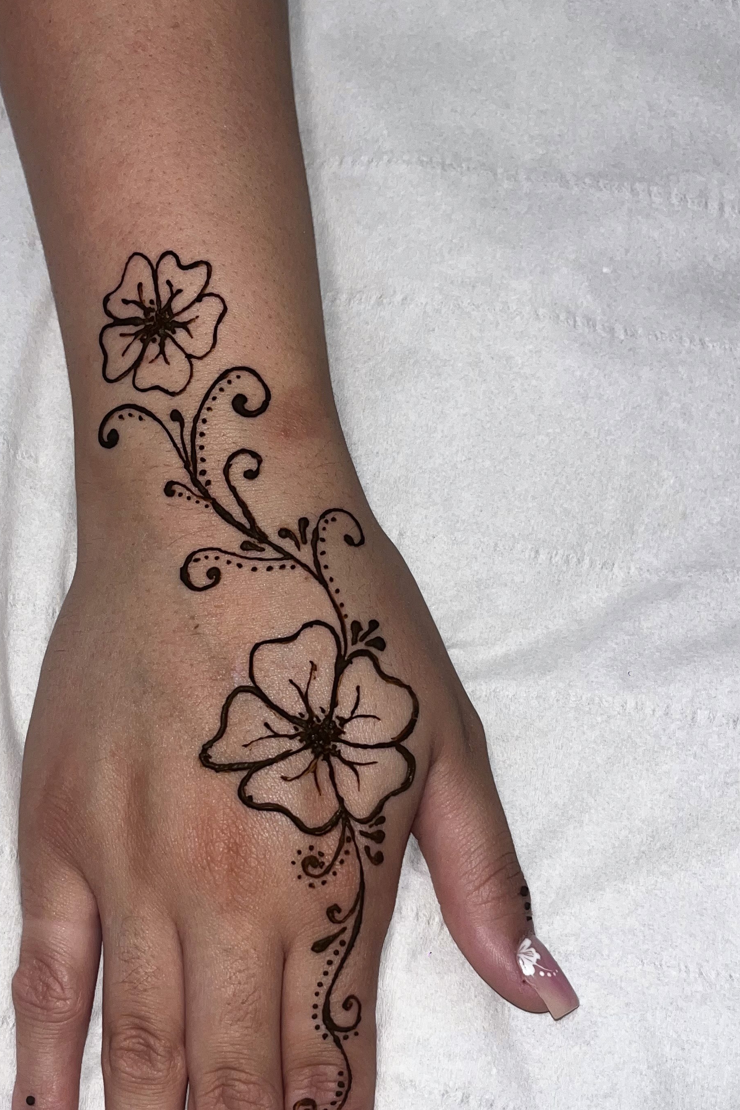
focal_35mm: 40
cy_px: 706
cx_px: 278
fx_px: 1233
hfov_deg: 33.2
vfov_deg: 47.9
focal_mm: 5.1
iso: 40
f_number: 1.6
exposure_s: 1/70
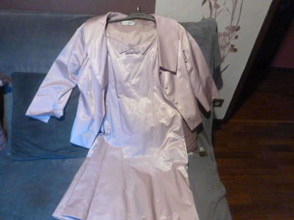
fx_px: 204
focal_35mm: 24
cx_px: 147
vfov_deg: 56.8
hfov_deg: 71.6
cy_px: 110
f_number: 3.3
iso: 800
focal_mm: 4.3
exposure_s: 1/20
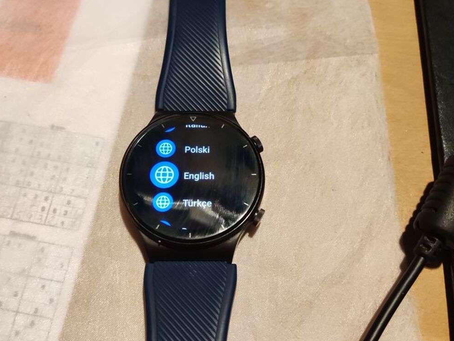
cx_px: 227
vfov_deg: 40.7
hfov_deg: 52.6
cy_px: 181
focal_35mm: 35
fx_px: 459
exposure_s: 1/50
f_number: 1.79
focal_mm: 4.74
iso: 518
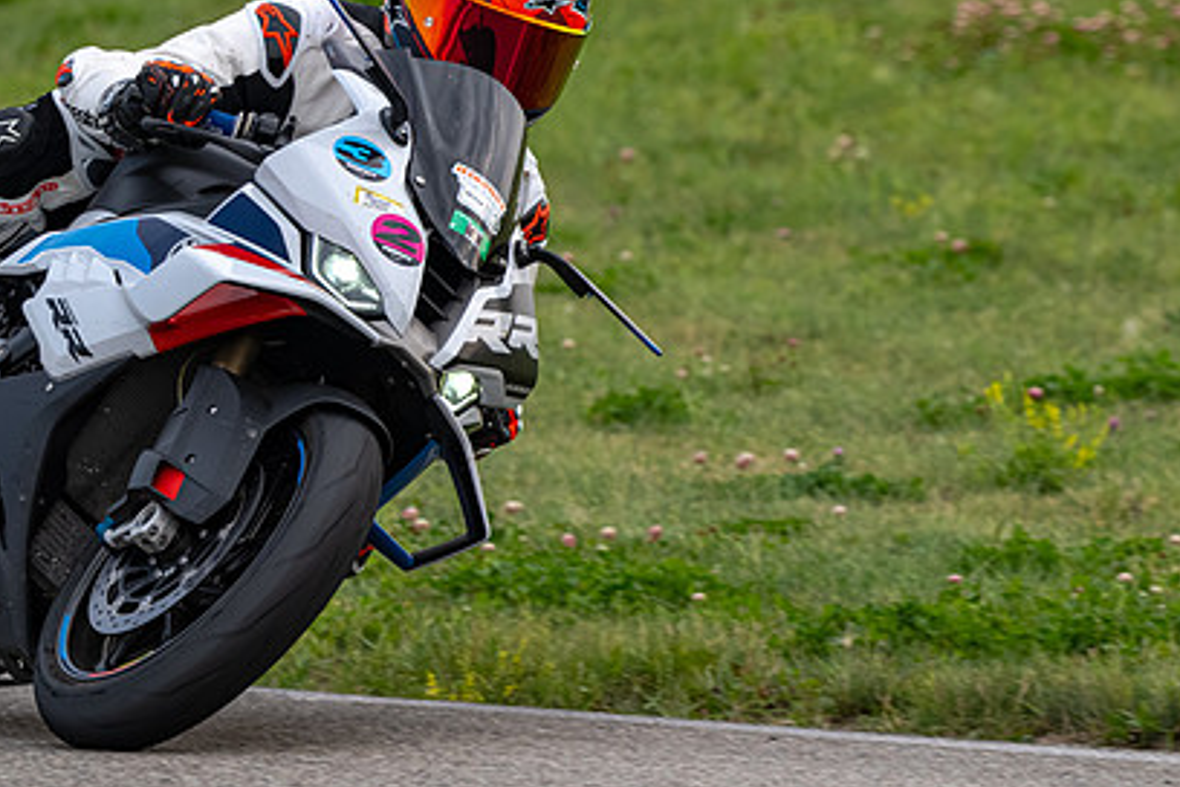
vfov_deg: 1.8
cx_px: 843
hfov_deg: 2.6
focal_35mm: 784
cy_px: 391
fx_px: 25696
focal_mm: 370
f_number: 6.3
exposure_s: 1/1250
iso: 640
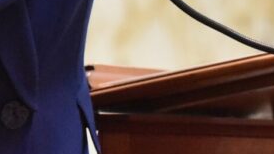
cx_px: 7
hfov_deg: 3.2
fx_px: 4896
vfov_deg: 1.8
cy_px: -223
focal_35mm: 674
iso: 6400
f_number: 3.2
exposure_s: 1/125
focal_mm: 98
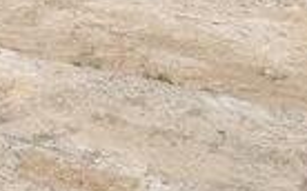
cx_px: -236
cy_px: -247
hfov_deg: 16.7
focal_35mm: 105
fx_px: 878
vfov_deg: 10.8
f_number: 1.8
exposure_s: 1/906
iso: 50
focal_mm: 6.7
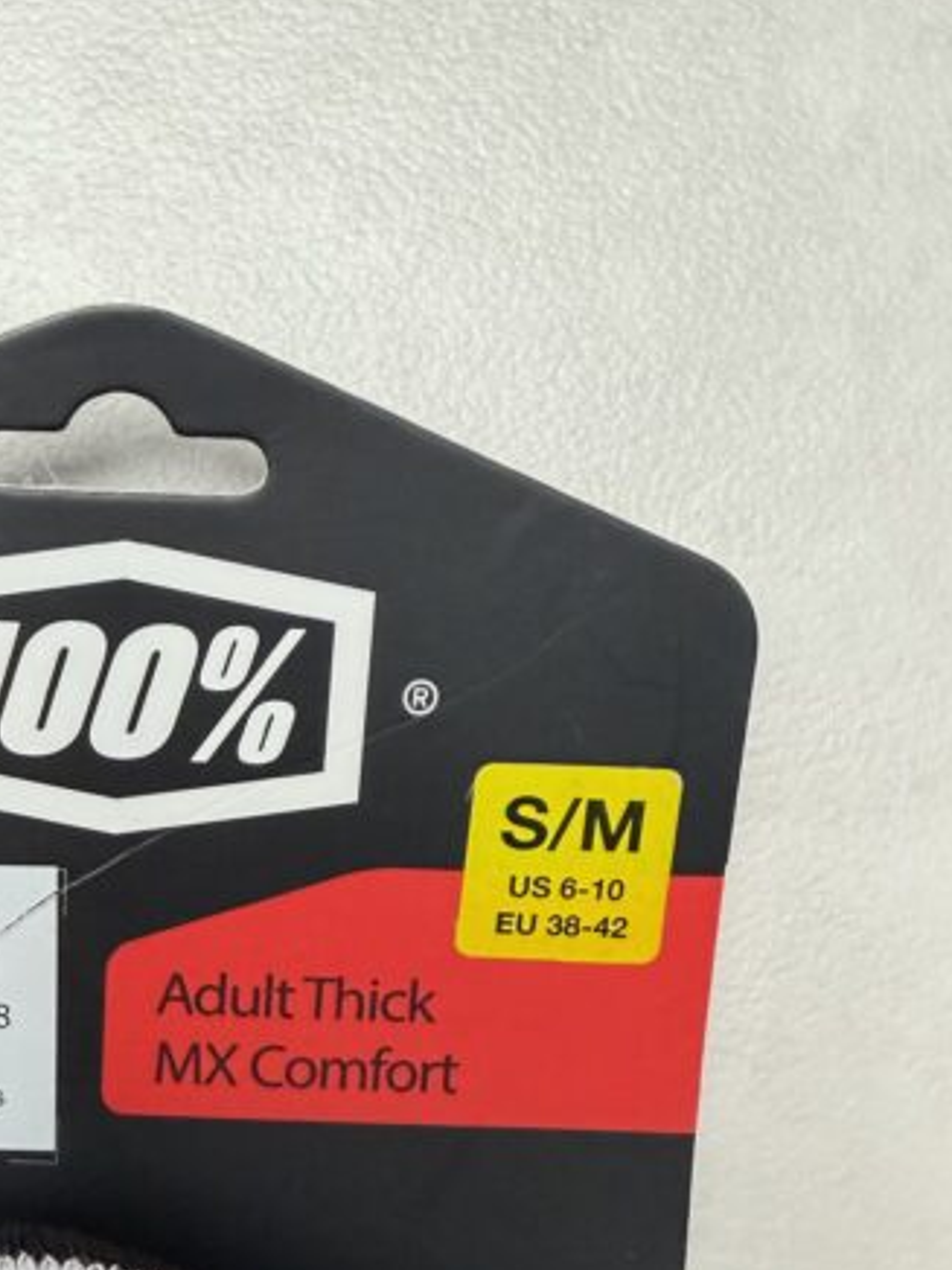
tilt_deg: -77.6
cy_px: 798
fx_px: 1613
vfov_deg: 42.6
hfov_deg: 31.8
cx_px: 154
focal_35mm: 44
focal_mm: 2.22
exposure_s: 1/100
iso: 320
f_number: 2.2
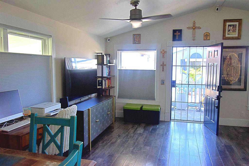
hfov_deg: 61.9
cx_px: 124
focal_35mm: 30
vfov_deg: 43.6
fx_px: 208
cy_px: 83
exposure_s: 1/125
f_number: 5.6
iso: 1100
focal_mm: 20
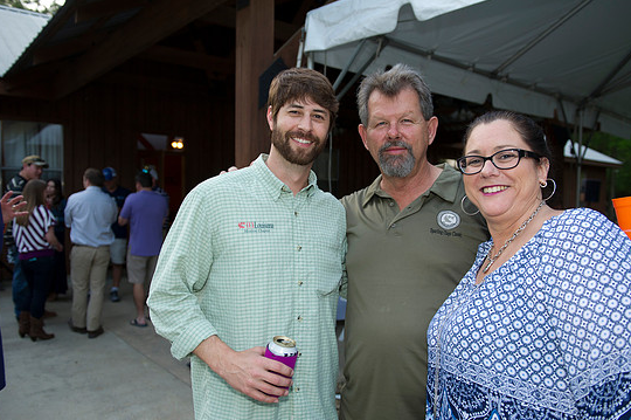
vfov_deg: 44.9
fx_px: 508
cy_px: 215
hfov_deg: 63.7
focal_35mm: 29
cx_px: 332
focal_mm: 27
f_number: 4
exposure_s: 1/100
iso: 640
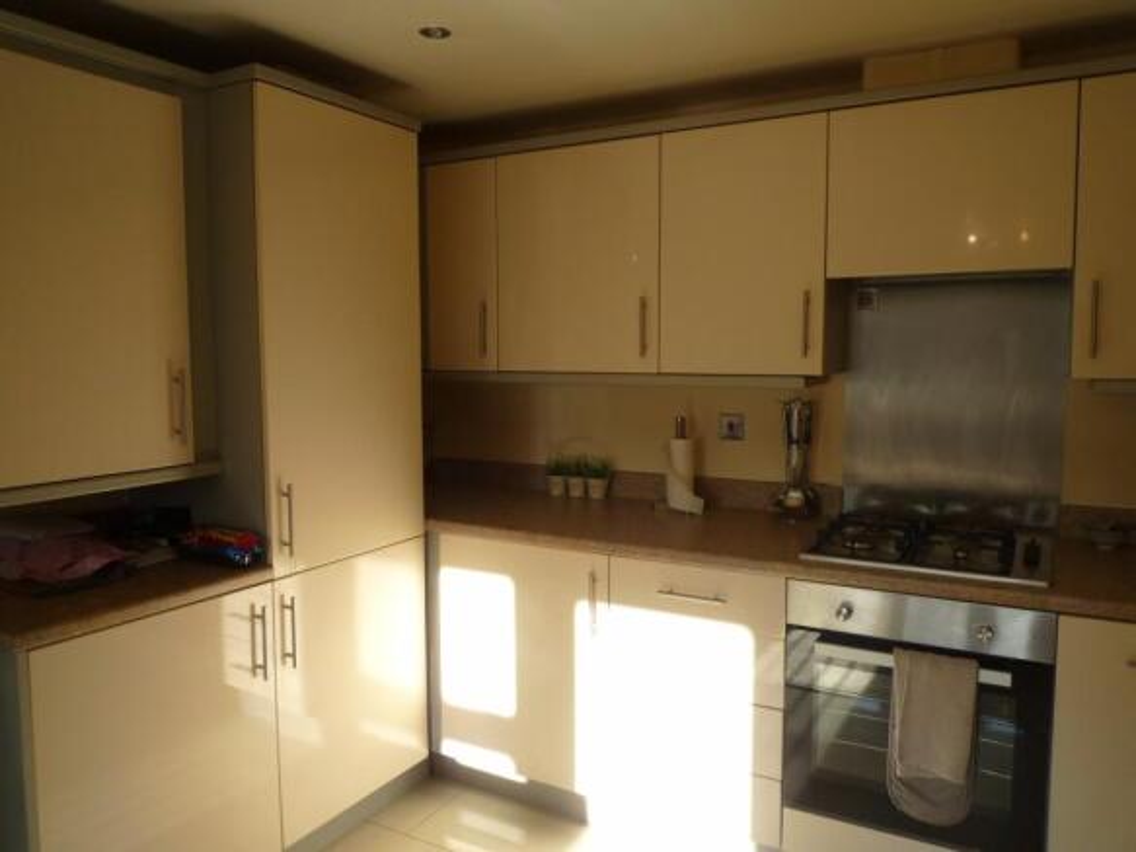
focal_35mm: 25
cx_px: 568
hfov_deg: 69.4
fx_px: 820
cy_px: 426
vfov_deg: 54.9
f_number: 2.8
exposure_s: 1/125
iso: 100
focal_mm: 4.4
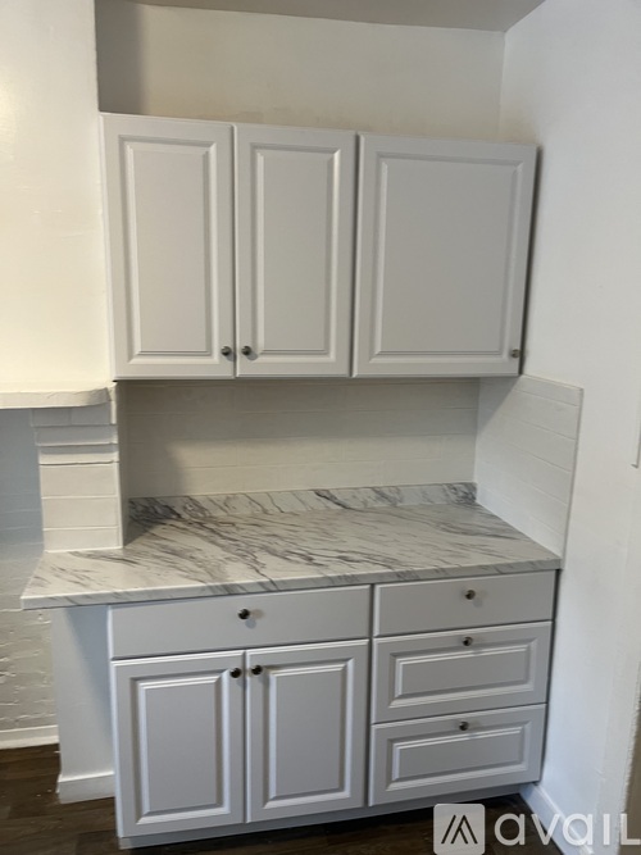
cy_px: 428
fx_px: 642
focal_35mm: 26
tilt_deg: -8.0
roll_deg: -1.3
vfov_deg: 67.3
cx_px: 320
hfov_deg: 53.0
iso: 100
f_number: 1.6
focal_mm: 5.1
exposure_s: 1/60
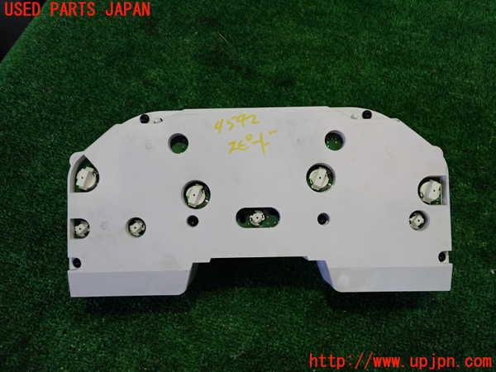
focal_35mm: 30
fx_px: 430
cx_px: 248
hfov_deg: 60.0
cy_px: 186
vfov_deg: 46.8
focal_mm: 5.4
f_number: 2.3
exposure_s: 1/80
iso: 400
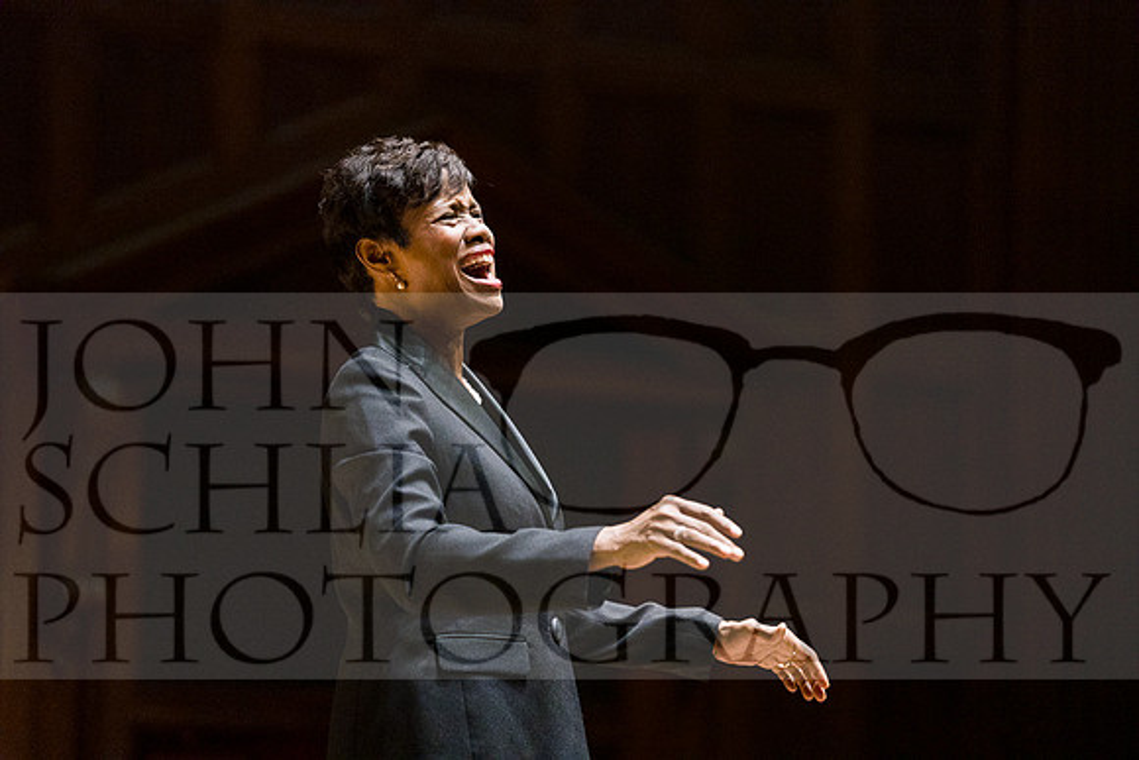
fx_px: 5126
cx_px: 570
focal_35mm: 162
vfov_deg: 8.5
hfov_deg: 12.7
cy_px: 380
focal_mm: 162
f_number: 3.2
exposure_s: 1/1000
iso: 6400
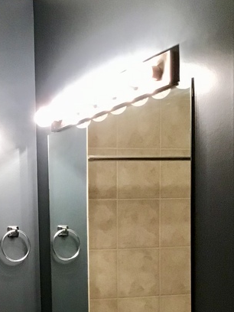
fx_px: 739
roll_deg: +2.1
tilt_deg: -6.2
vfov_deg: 22.8
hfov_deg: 17.5
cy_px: 323
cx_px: -8
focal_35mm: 82
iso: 160
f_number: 2.4
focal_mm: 3.3
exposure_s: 1/30
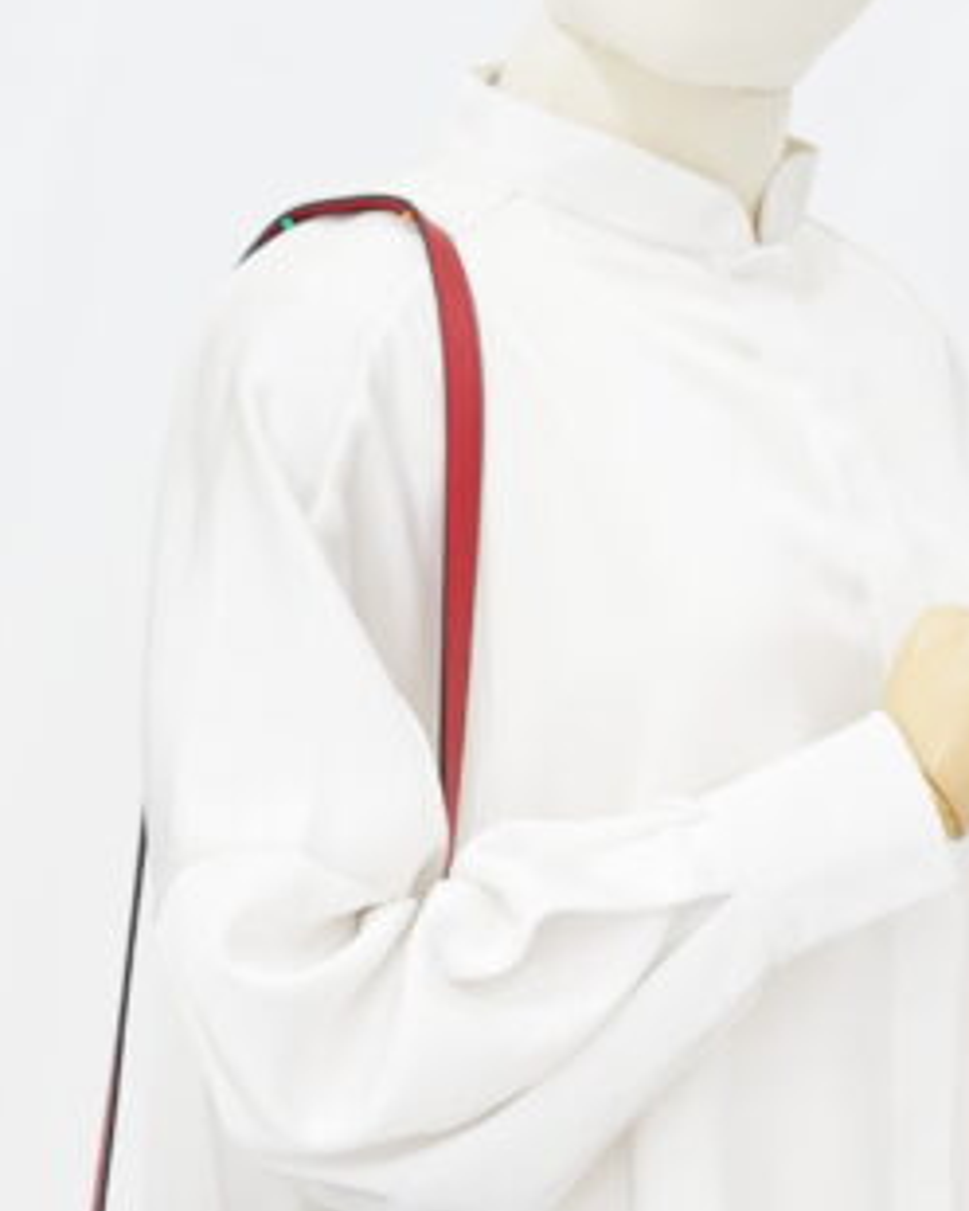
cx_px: 502
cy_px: 1586
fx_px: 5556
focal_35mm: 155
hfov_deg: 10.0
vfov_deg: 12.1
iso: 640
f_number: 6.3
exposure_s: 1/8
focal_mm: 50
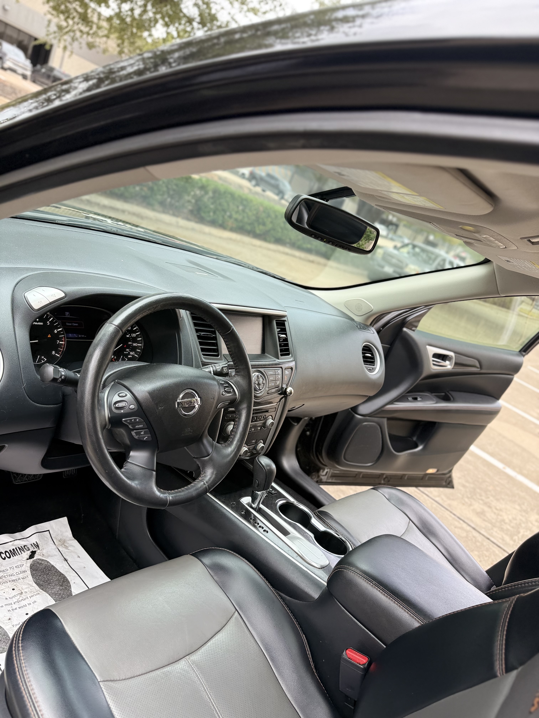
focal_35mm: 24
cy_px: 359
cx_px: 270
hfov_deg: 56.8
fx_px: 498
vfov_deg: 71.6
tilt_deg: -21.5
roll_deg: -23.2
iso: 80
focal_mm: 6.76
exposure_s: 1/412
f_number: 1.78
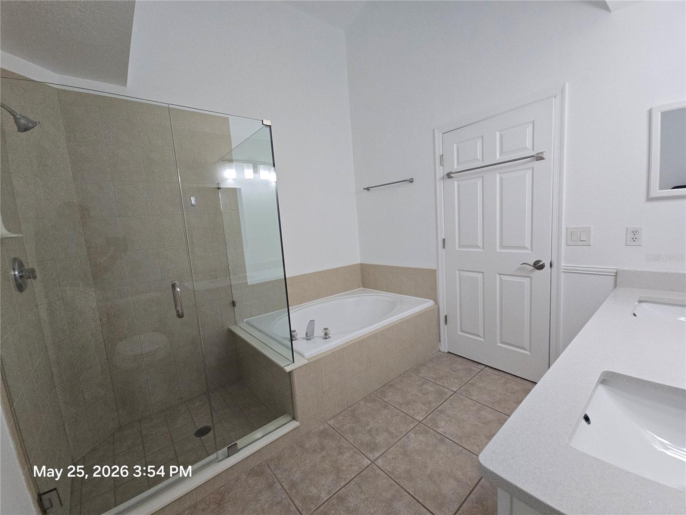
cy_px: 258
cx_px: 343
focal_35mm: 13
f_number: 2.2
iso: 125
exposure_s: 1/60
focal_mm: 2.2
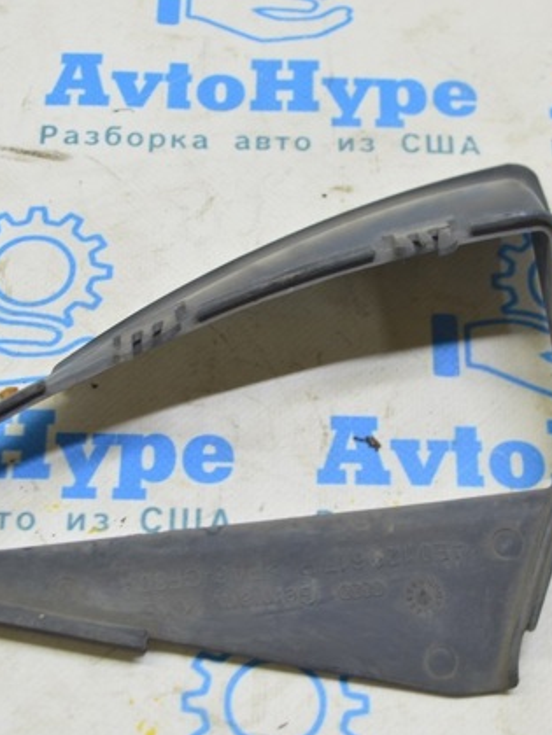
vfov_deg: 24.7
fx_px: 1680
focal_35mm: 79
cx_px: 270
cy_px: 370
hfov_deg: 18.7
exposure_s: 1/20
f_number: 5.6
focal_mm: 36
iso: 400
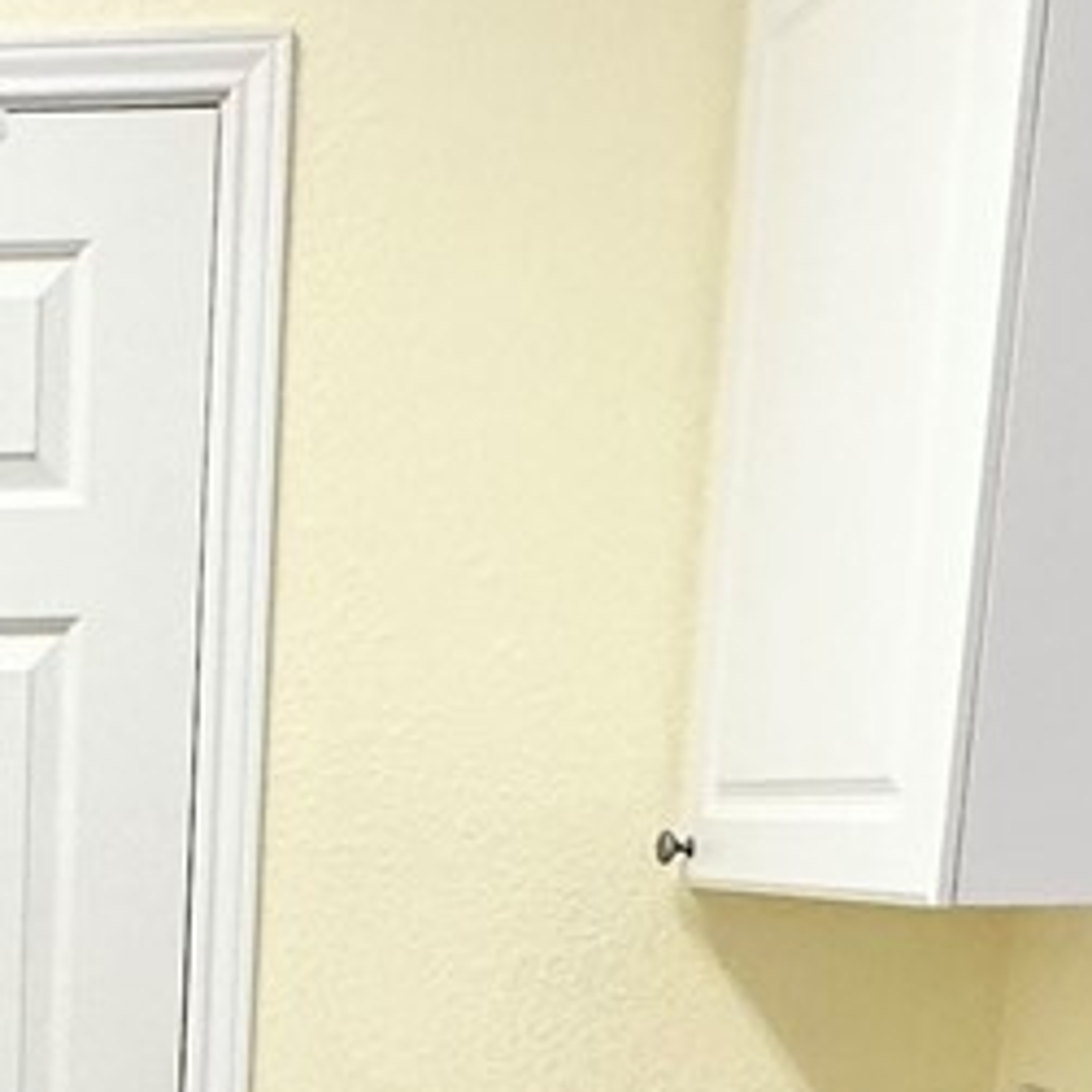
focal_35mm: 79
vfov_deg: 19.9
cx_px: -452
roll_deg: +0.7
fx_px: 2820
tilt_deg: -13.4
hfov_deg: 19.6
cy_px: 1471
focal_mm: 2.22
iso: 200
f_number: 2.2
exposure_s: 1/120
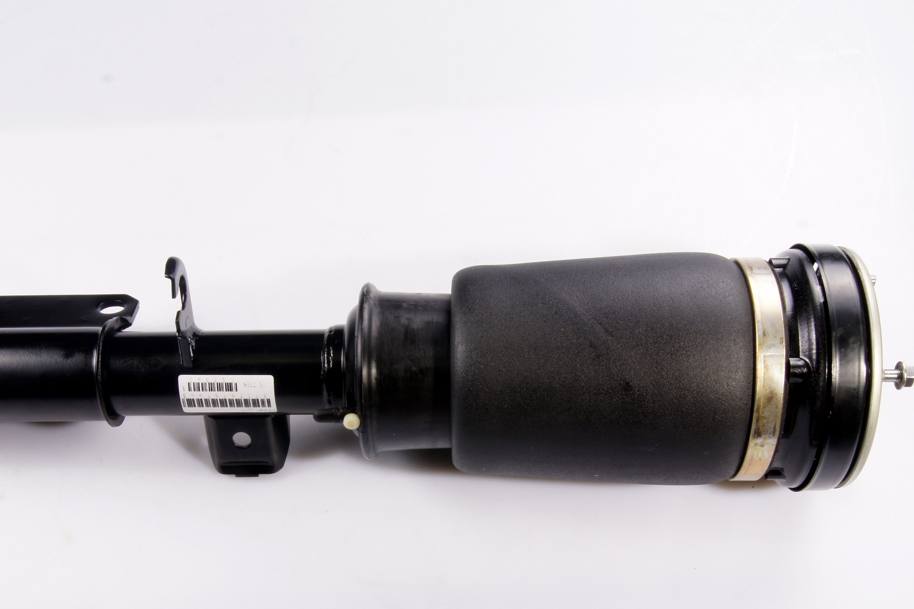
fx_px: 1041
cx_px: 409
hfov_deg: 47.3
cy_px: 373
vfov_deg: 32.5
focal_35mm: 41
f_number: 20
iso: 200
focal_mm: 22
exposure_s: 1/6
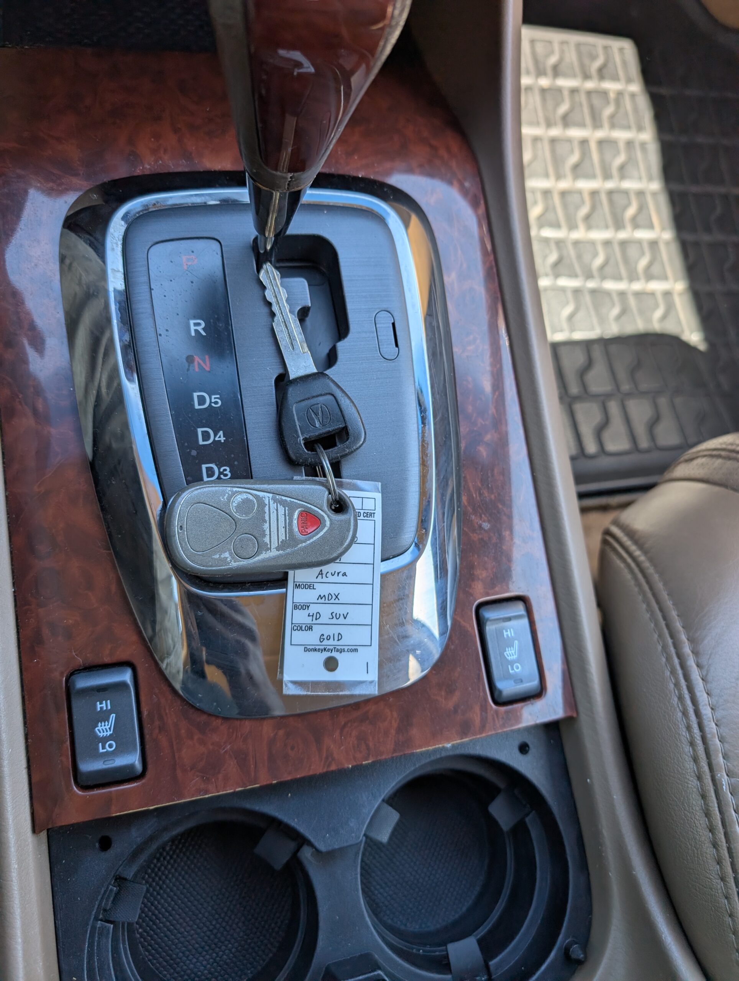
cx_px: 370
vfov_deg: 71.5
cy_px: 490
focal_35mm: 24
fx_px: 681
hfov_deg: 56.9
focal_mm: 6.9
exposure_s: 1/69.9
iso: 19
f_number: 1.68
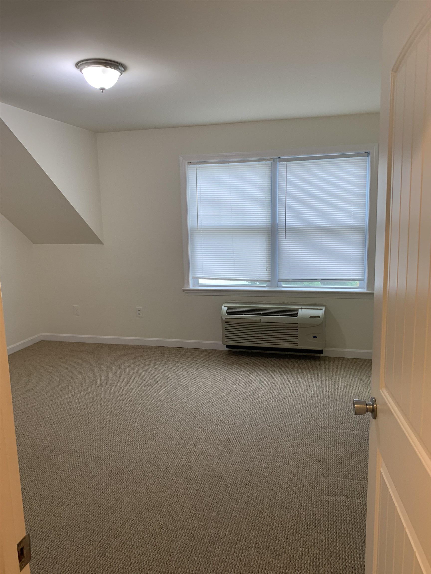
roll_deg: +0.8
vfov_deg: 67.3
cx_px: 216
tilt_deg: -4.6
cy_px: 287
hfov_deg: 53.1
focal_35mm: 26
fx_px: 432
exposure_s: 1/60
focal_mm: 4.25
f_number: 1.8
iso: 100
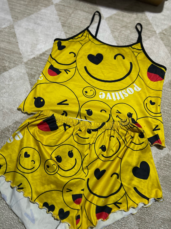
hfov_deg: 53.1
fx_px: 171
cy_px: 114
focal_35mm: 26
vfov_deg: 67.3
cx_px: 86
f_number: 1.5
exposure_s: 1/47
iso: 500
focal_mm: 5.7
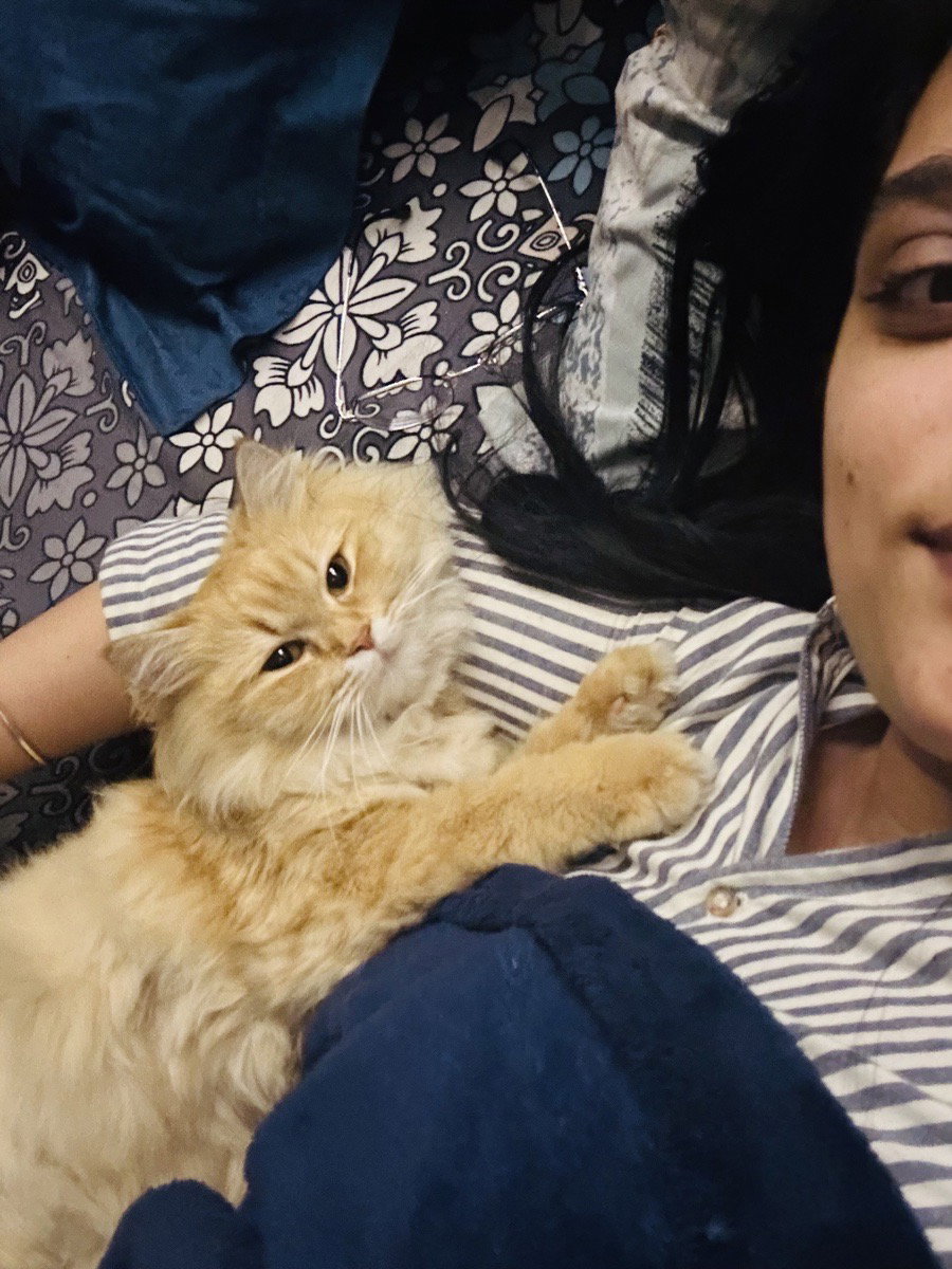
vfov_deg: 60.0
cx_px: 476
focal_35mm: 30
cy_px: 634
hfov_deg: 46.8
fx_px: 1100
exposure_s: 1/17
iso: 640
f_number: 1.9
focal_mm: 2.69
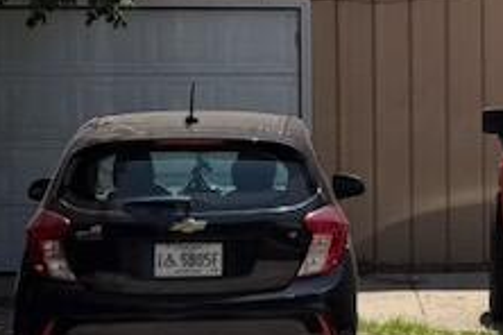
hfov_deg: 13.8
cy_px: 131
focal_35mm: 144
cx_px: 639
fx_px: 2012
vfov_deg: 9.5
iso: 80
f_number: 1.78
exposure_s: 1/5319
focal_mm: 6.76
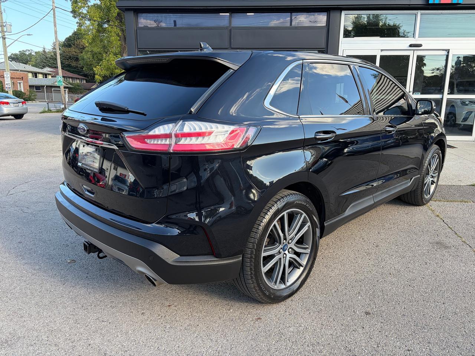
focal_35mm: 26
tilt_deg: -12.2
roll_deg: +0.2
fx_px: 357
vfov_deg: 53.1
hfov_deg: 67.3
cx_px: 238
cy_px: 178
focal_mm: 5.96
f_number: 1.6
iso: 64
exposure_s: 1/450
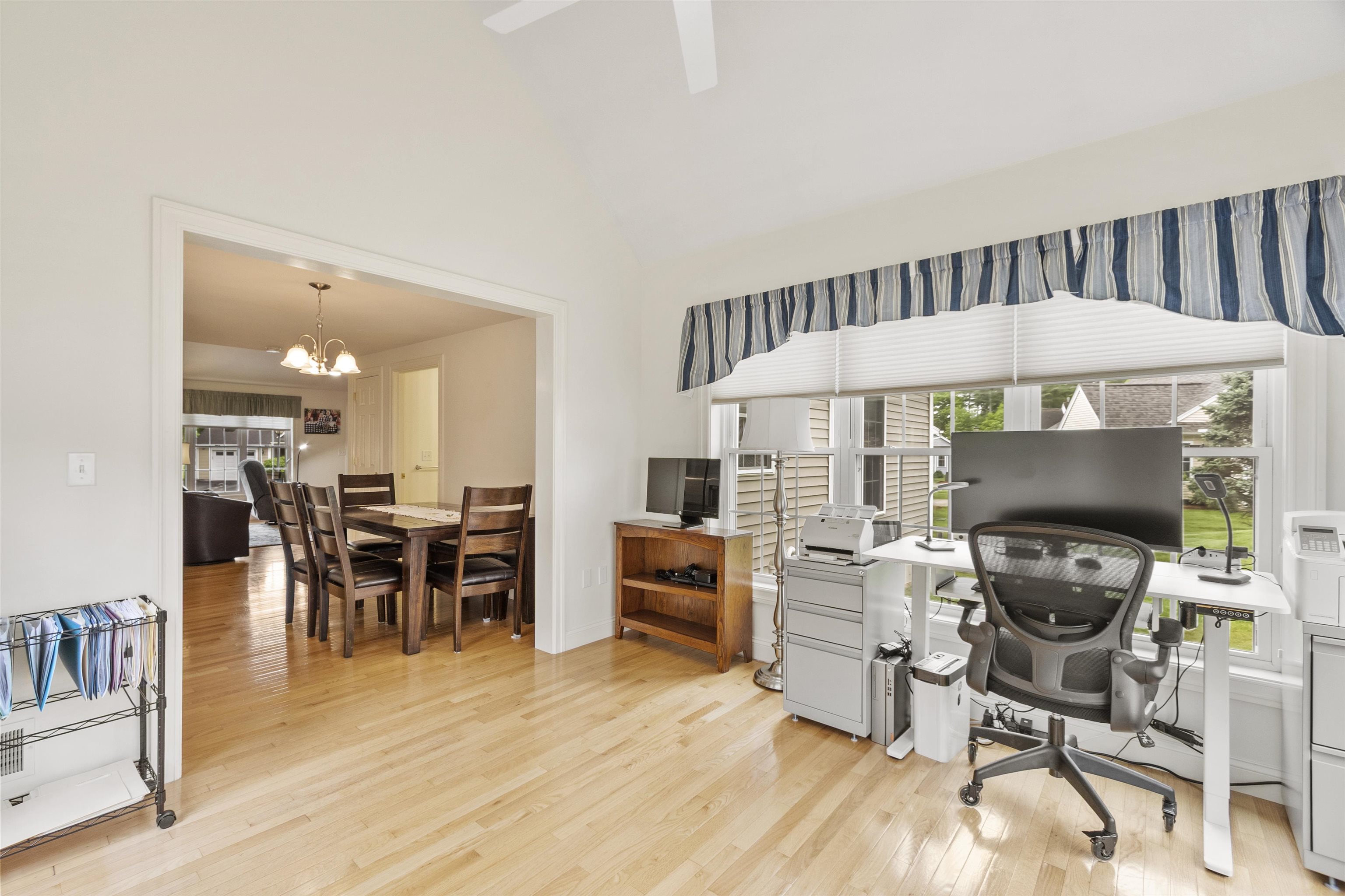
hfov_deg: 100.4
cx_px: 672
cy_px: 448
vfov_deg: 77.3
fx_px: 560
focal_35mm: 15
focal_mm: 10
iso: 320
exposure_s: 1/3
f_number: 8
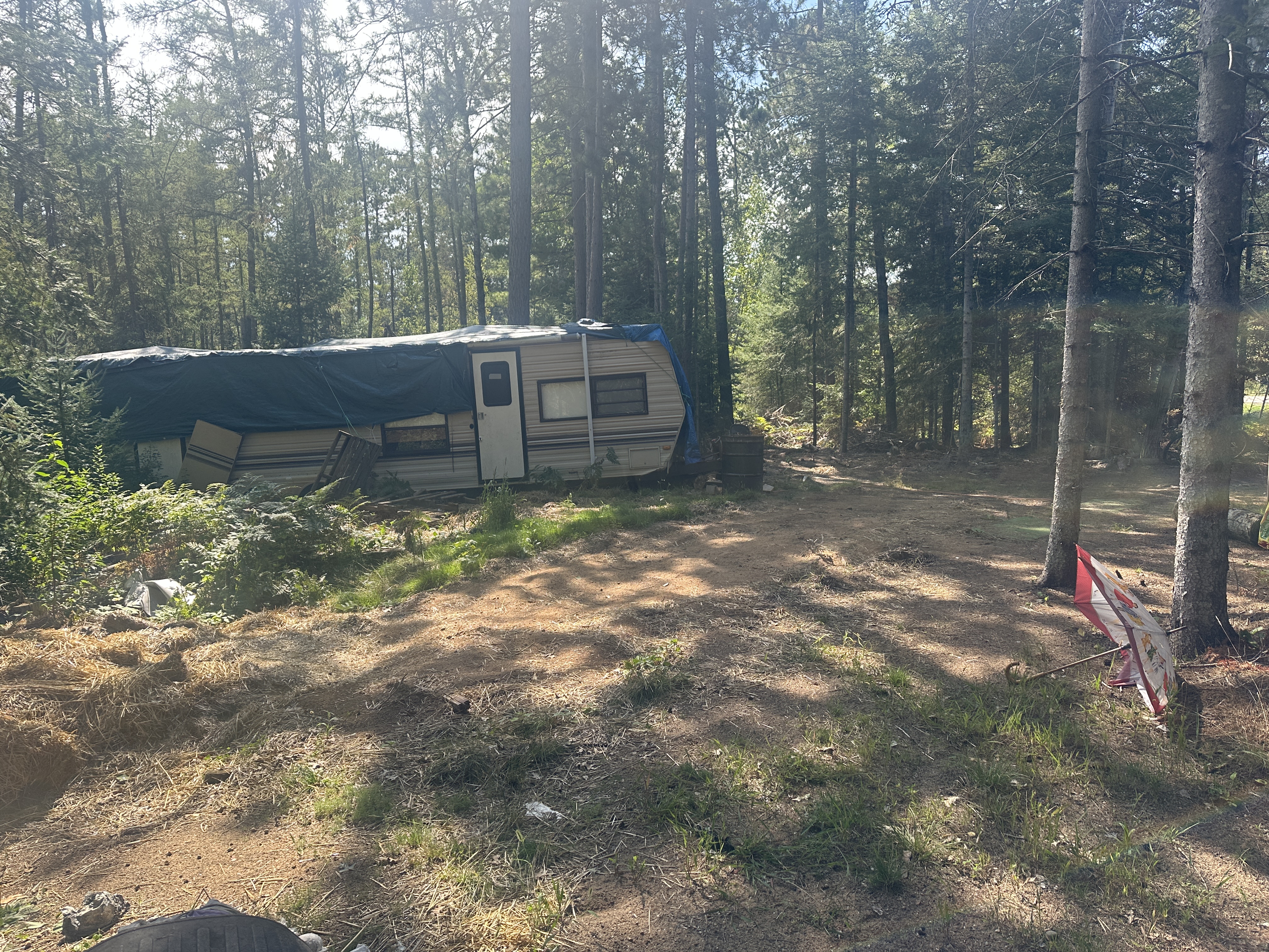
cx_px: 634
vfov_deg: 56.8
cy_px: 476
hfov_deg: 71.6
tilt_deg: -5.1
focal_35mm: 24
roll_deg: +0.6
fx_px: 880
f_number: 1.78
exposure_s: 1/1241
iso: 80
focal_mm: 6.86
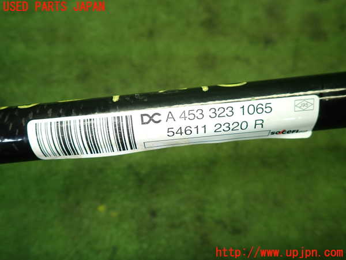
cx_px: 173
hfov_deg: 69.4
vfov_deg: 54.9
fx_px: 250
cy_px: 130
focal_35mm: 25
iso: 200
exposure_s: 1/60
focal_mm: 4.5
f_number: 2
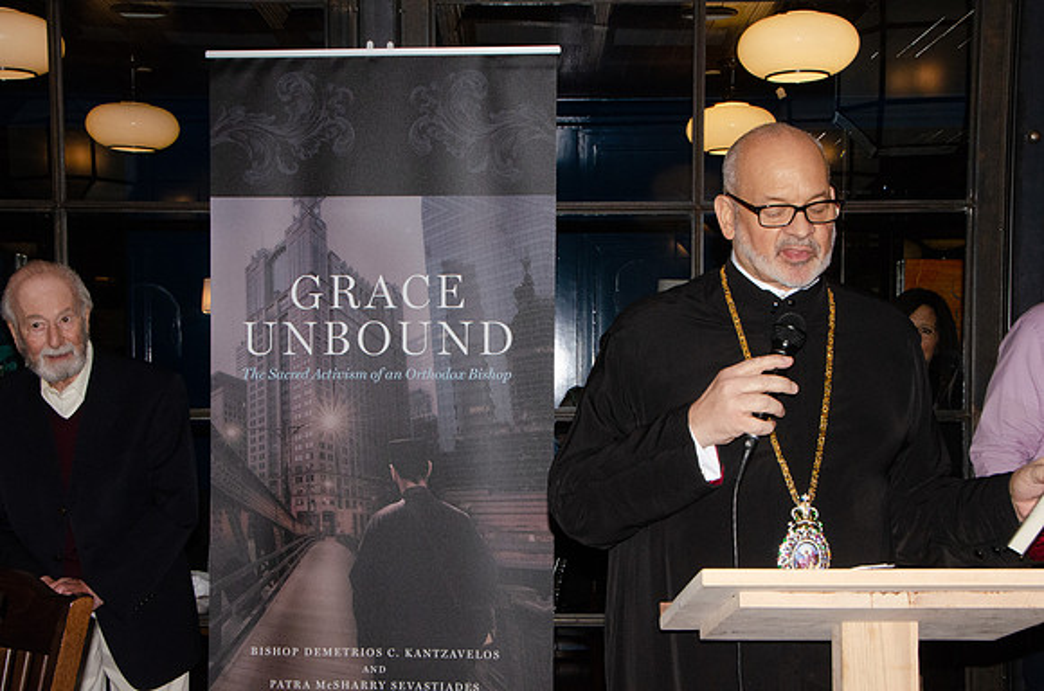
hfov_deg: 36.9
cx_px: 522
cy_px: 346
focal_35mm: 54
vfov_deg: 24.9
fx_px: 1563
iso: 2500
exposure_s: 1/125
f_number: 18
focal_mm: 36
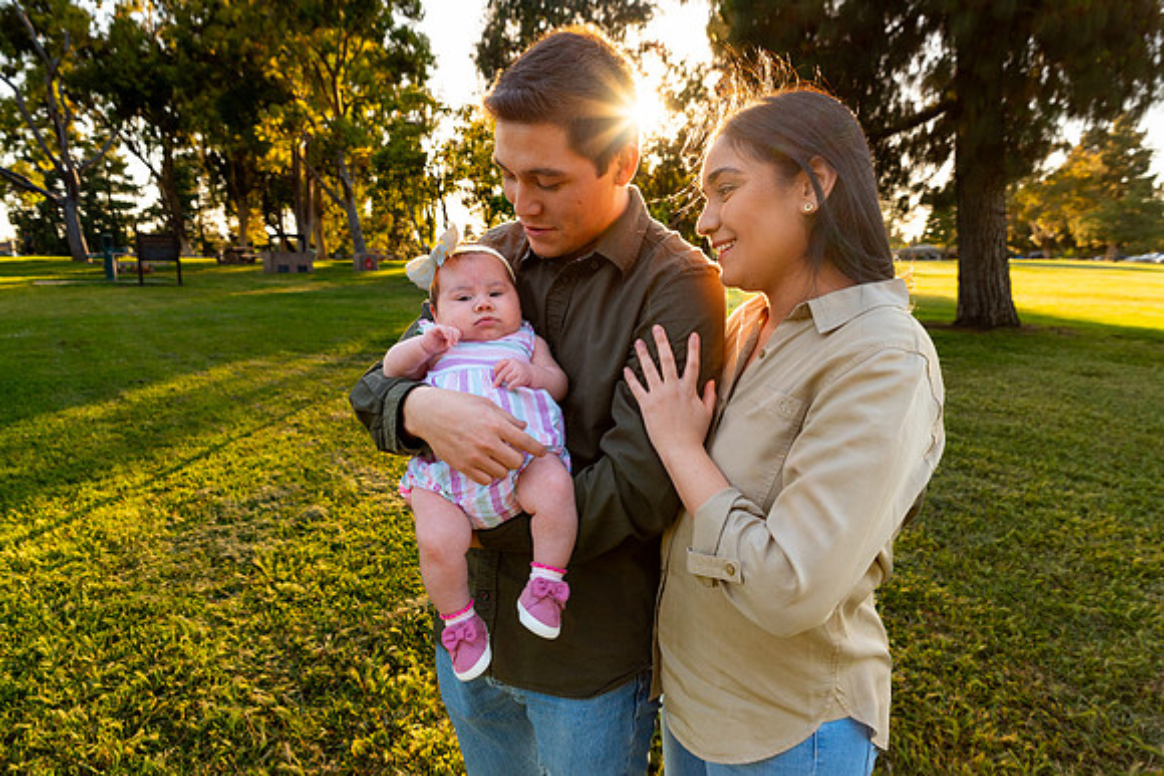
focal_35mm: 24
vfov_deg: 53.2
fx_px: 776
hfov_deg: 73.7
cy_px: 388
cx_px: 582
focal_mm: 24
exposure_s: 1/320
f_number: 5.6
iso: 200
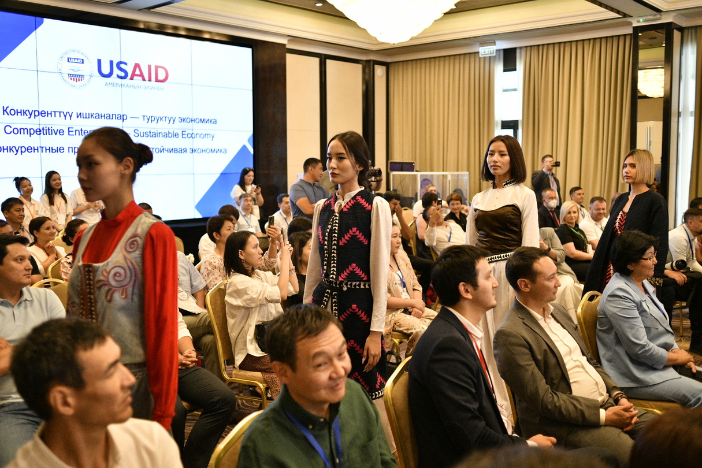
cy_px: 234
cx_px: 351
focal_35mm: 35
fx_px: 682
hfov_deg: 54.4
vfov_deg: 37.9
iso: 2000
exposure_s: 1/320
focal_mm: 35
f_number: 3.5
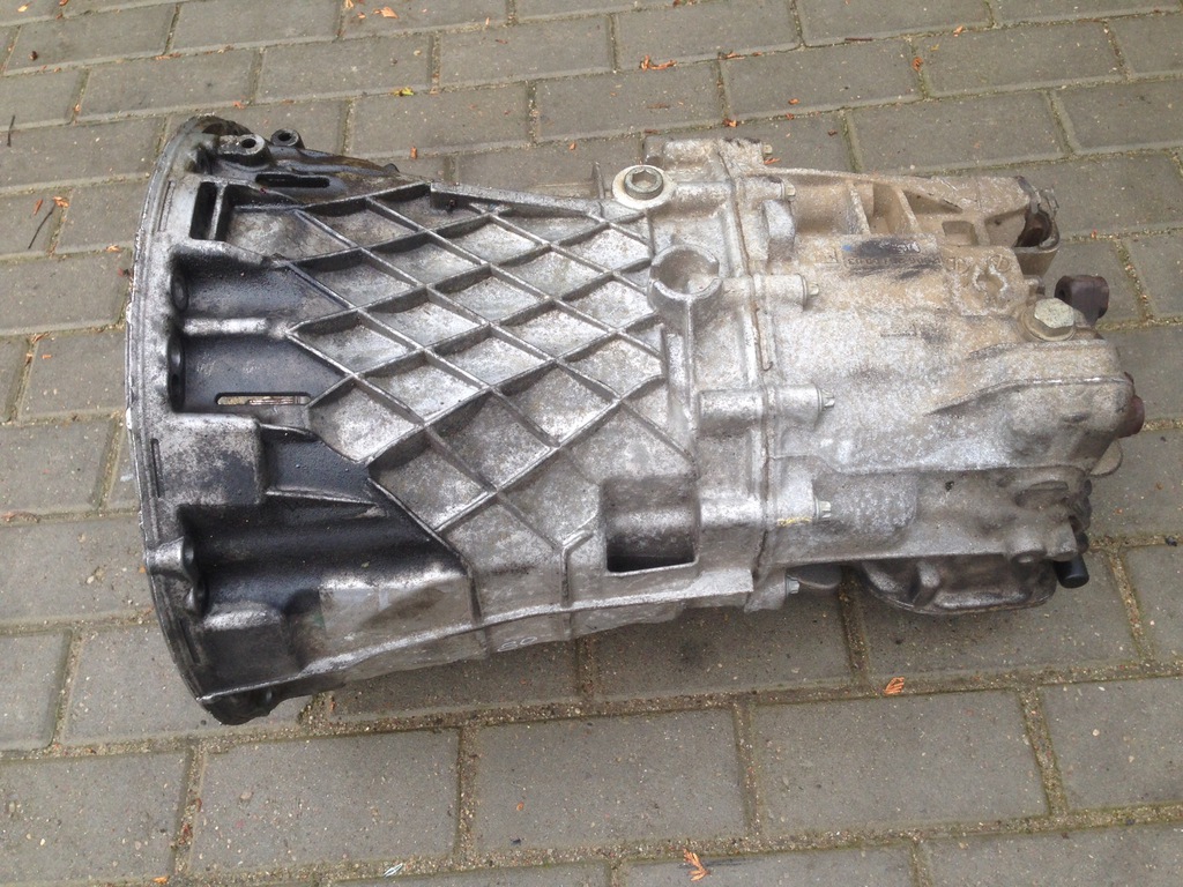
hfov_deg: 55.4
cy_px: 444
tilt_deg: -57.1
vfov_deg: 42.9
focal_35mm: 33
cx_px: 592
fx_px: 1128
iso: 64
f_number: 2.4
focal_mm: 4.12
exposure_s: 1/120
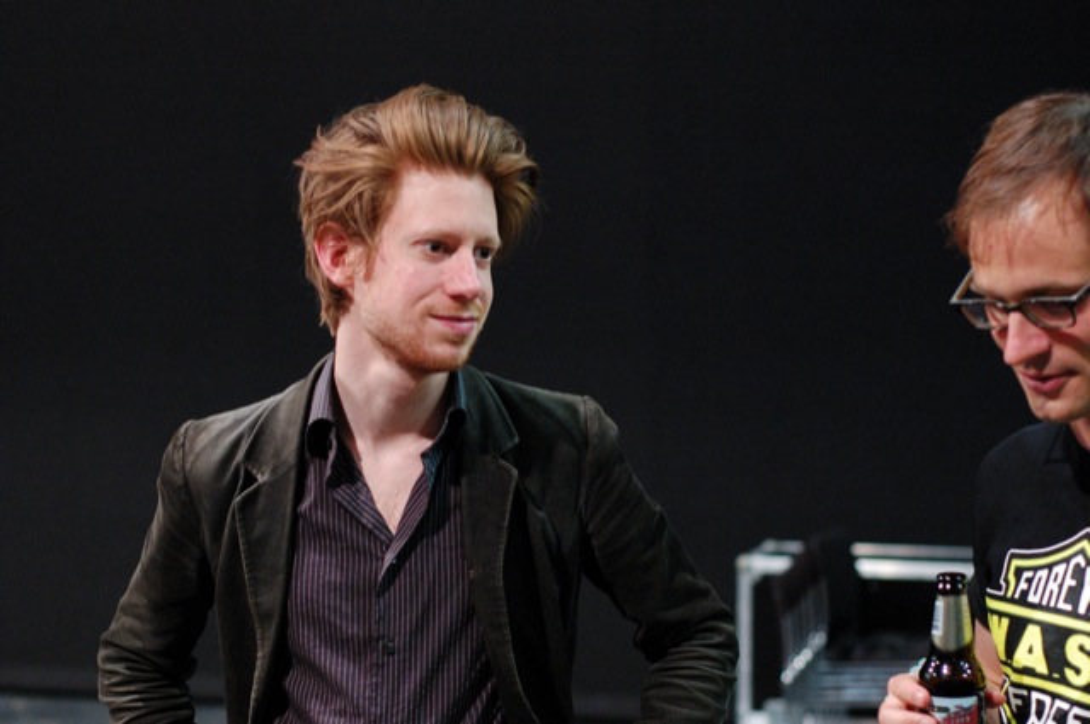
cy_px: 362
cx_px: 545
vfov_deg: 18.1
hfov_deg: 27.0
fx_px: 2268
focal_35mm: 75
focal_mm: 50
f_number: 3.2
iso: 1600
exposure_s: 1/40
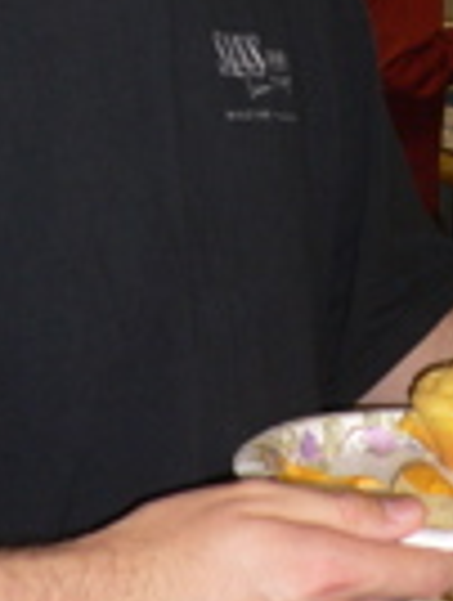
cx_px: 354
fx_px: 1635
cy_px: -139
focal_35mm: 94
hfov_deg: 15.7
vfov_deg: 19.5
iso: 100
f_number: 2.8
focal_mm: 5.8
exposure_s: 1/60
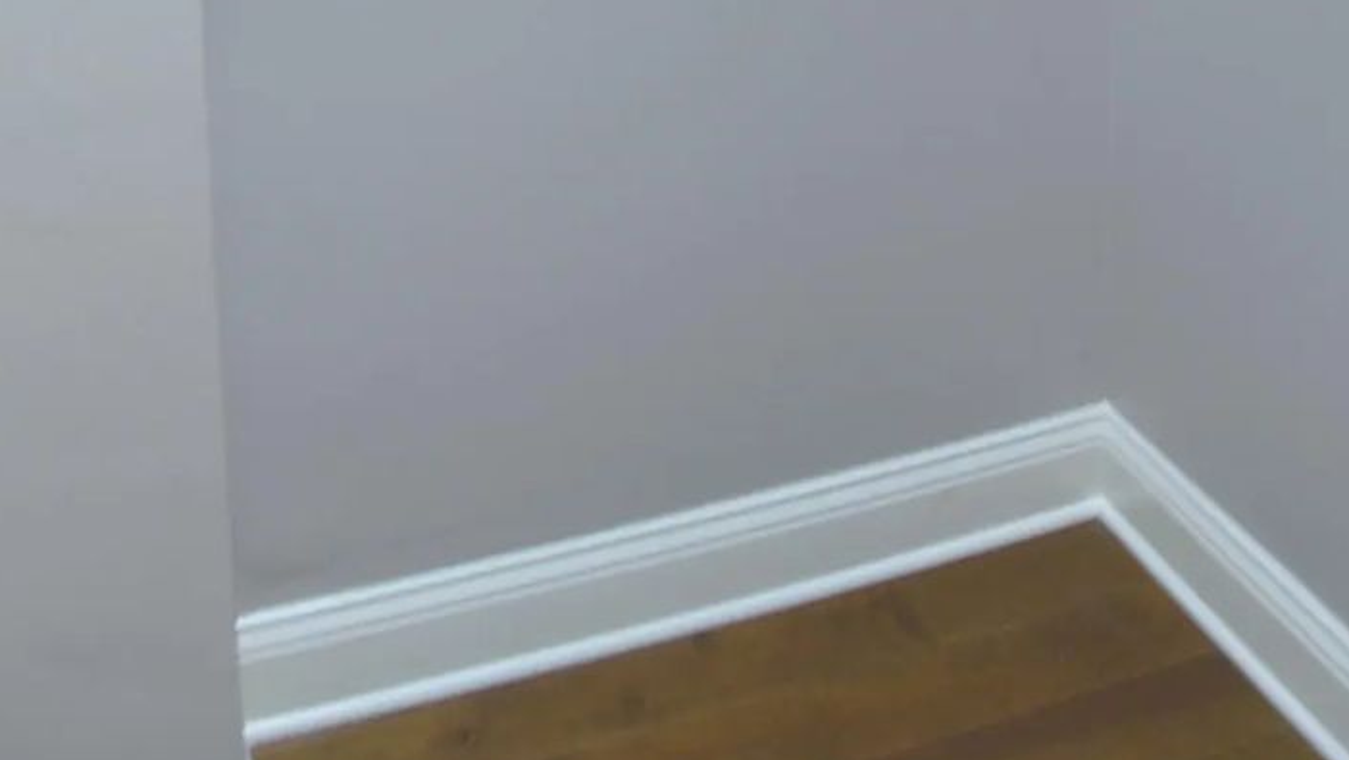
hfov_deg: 37.8
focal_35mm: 55
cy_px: -571
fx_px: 1968
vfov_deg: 17.9
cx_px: 706
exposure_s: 1/80
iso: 400
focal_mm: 24
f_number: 4.5
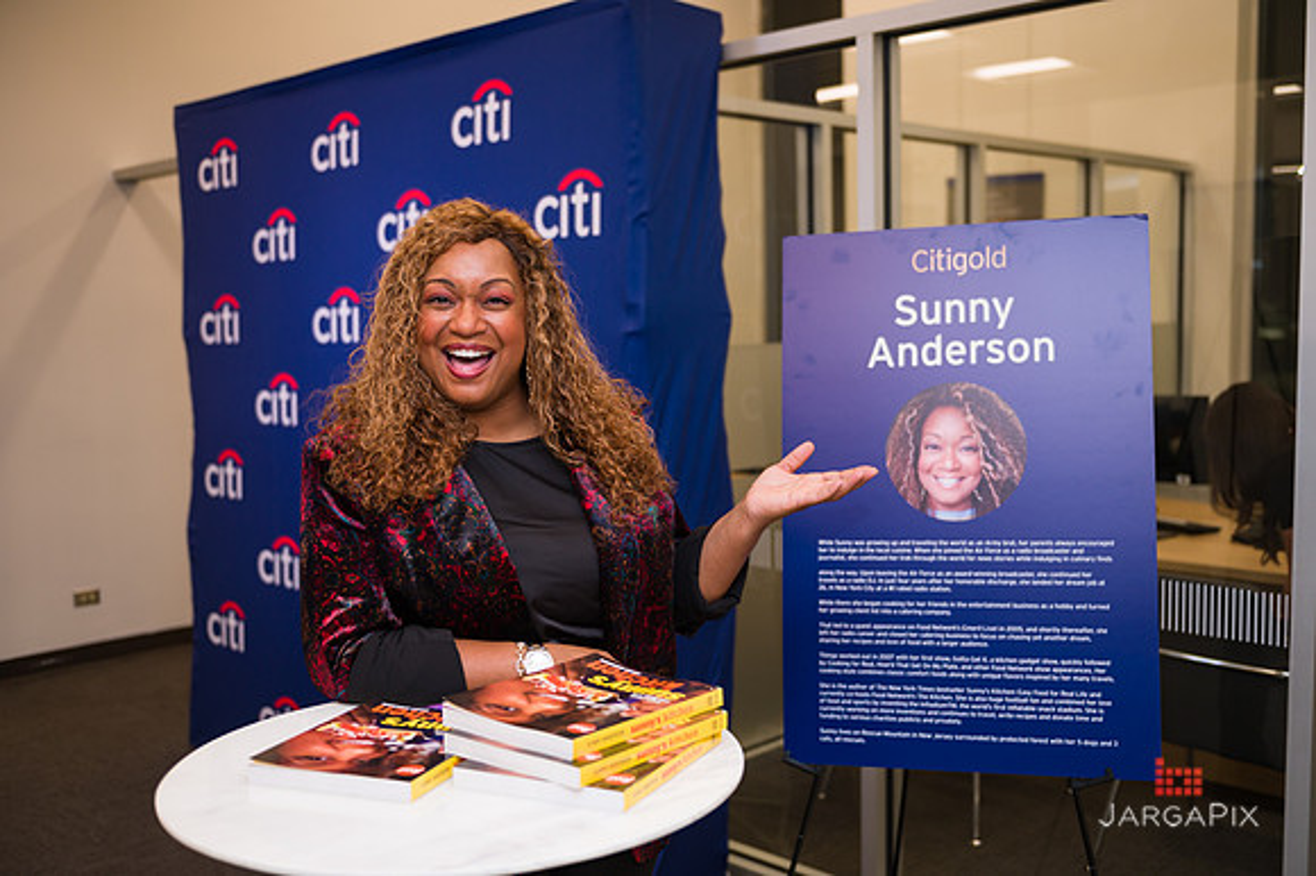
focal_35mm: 36
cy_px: 438
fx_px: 1315
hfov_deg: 53.2
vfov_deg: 36.8
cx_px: 658
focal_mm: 36
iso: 400
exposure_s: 1/200
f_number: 3.2
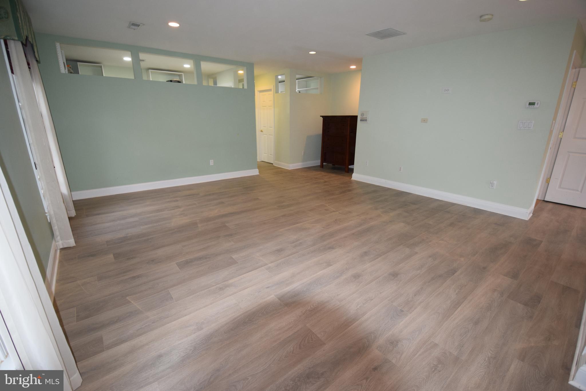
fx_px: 244
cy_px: 196
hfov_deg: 100.4
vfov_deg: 77.3
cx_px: 293
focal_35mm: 15
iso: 800
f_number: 4
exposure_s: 1/60
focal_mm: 10
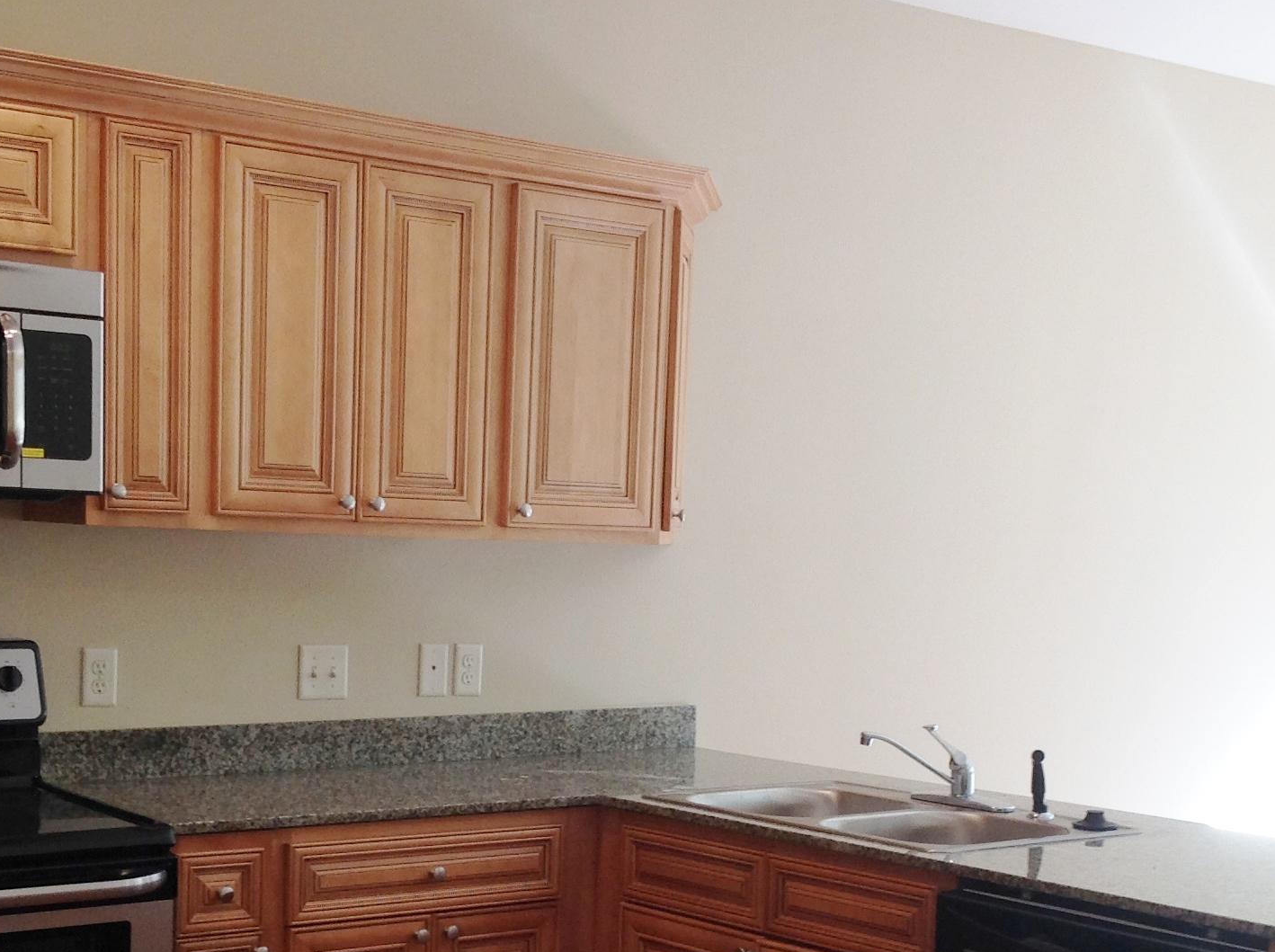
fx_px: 2354
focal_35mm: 64
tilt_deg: -4.9
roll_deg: -1.7
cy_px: 738
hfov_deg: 30.3
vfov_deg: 22.6
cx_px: 593
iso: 64
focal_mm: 4.28
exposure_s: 1/40
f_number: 2.4
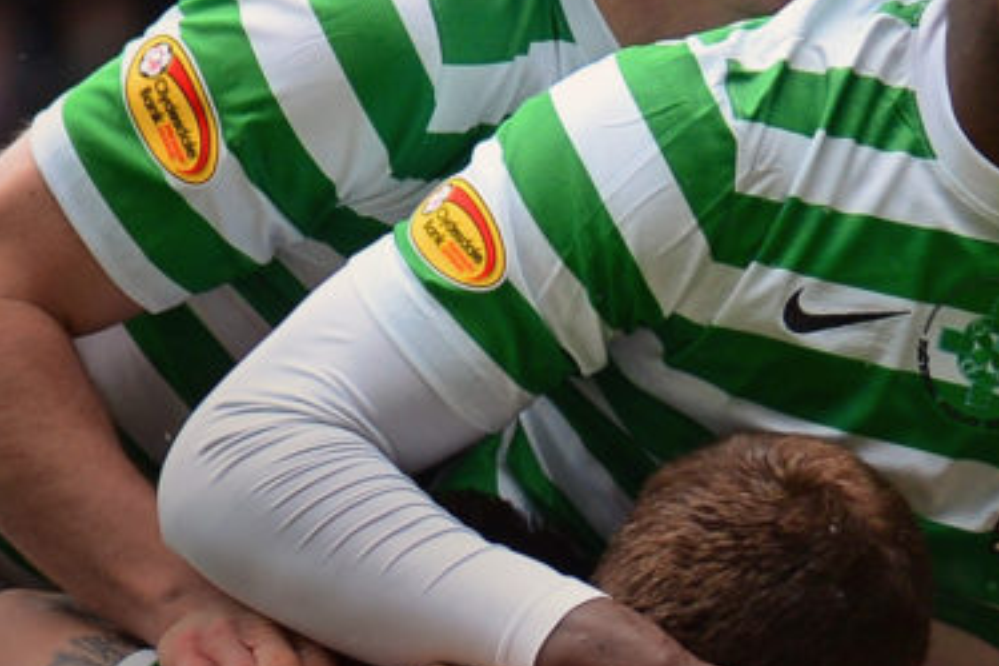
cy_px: 397
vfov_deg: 2.5
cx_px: 890
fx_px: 15150
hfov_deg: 3.8
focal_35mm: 546
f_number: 4
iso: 800
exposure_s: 1/1000
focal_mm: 200
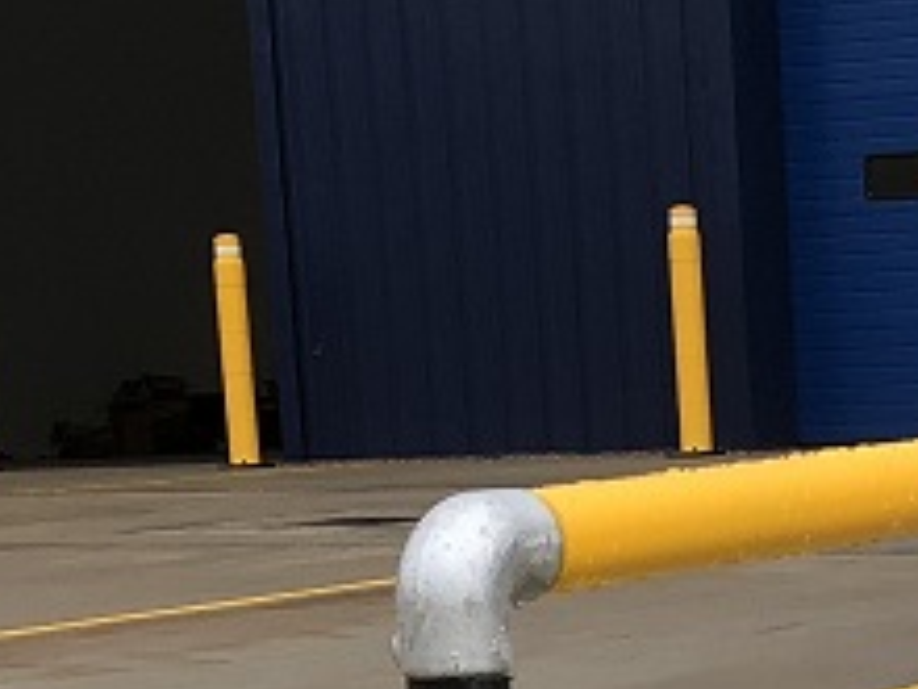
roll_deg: +4.2
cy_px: 1374
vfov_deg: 9.1
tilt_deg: -13.1
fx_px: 4057
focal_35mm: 153
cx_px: 1014
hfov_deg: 12.7
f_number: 1.8
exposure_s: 1/265
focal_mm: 3.99
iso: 20
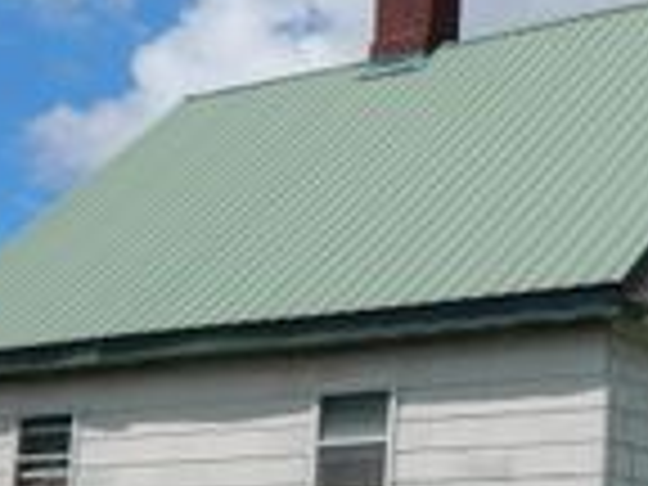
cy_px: 529
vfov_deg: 14.9
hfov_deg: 19.5
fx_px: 1816
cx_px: 693
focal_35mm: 97
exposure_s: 1/800
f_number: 6.3
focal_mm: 5.1
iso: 125
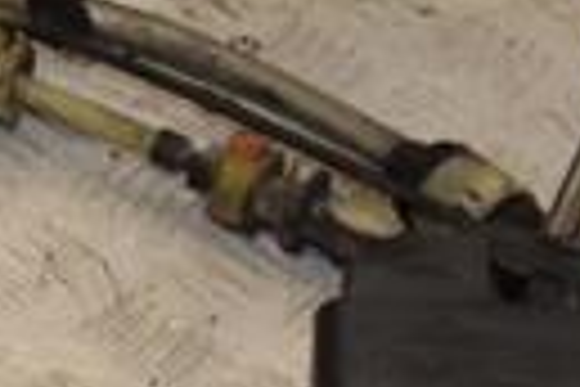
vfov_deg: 8.9
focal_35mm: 153
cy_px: 315
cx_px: 121
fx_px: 2465
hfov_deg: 13.4
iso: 800
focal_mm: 22
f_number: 7.1
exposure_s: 1/200
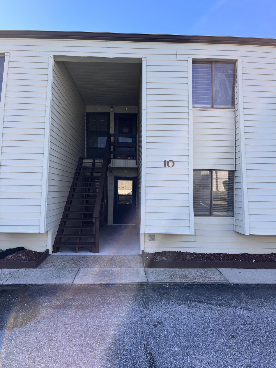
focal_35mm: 26
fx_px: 276
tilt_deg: +1.0
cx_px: 138
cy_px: 184
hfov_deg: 53.1
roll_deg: -0.6
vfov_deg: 67.3
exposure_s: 1/1009
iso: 50
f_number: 1.6
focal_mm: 5.1
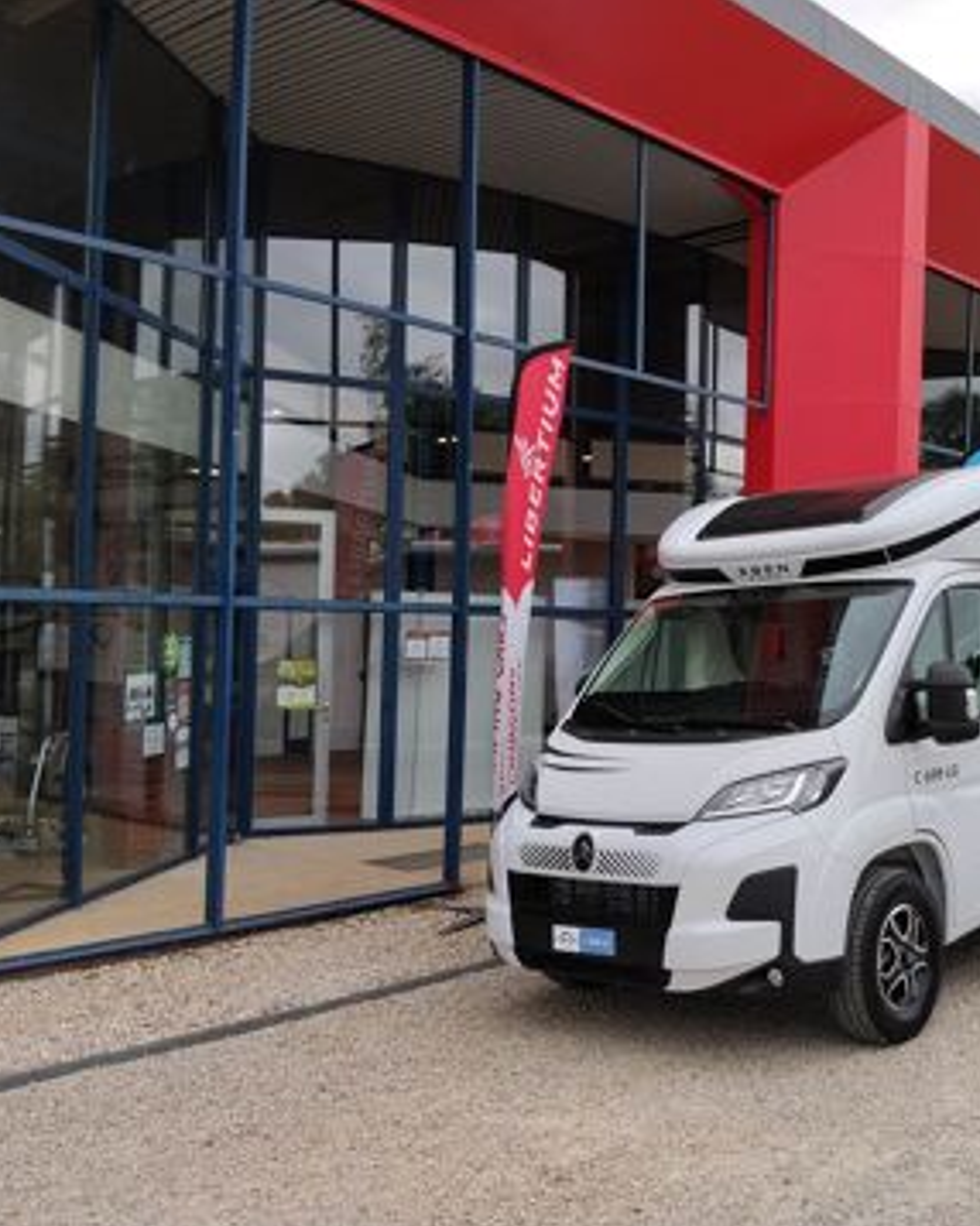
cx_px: 740
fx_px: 1379
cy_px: 613
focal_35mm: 38
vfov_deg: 48.0
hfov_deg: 38.1
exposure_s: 1/260
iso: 50
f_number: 1.8
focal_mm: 3.96
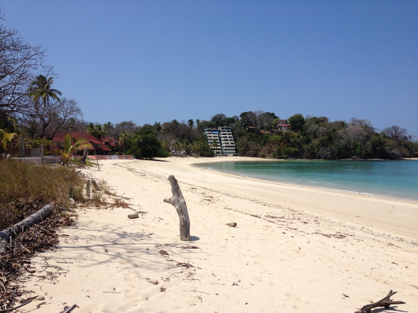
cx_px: 209
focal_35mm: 35
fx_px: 423
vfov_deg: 40.7
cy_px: 156
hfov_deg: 52.6
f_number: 2.4
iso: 50
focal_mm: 4.28
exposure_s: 1/3460
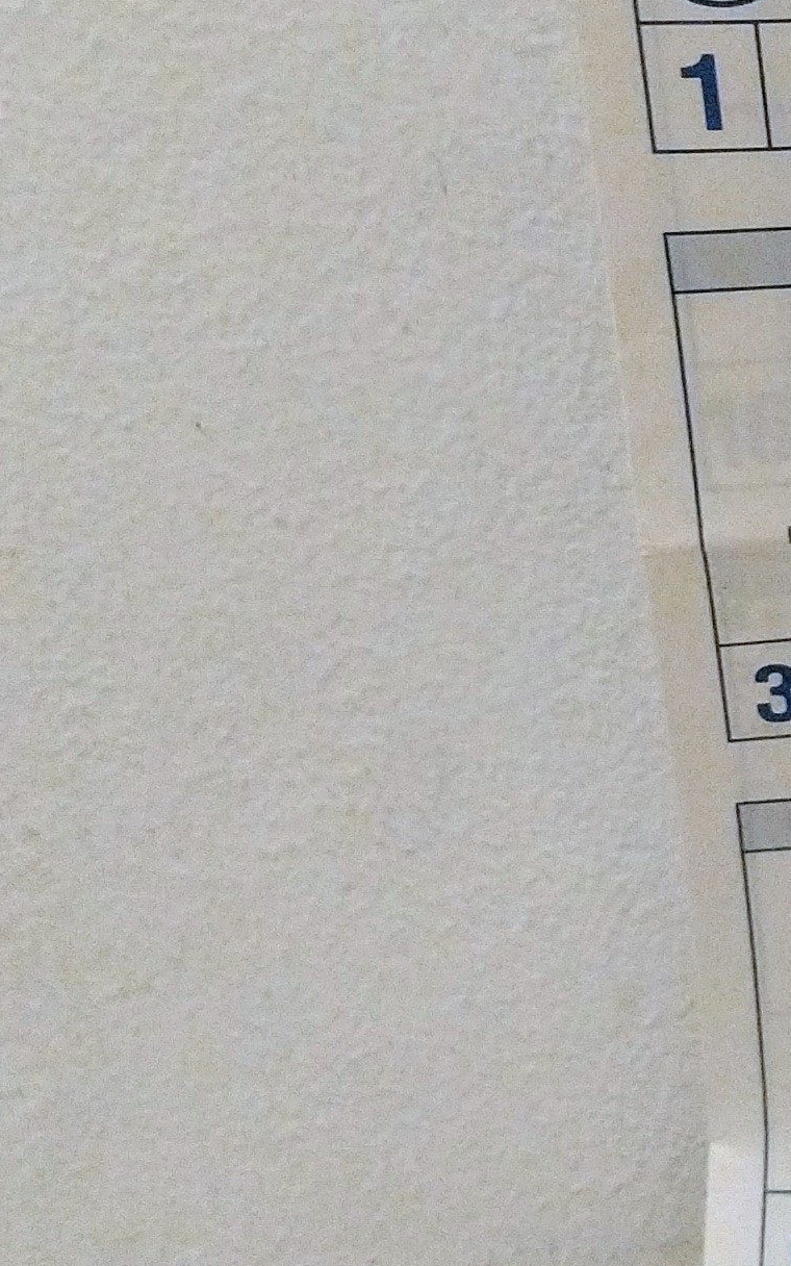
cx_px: 1759
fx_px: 3484
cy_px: 423
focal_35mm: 101
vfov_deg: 20.5
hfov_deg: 11.3
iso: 2331
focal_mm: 4.71
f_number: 1.7
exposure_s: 1/33.3
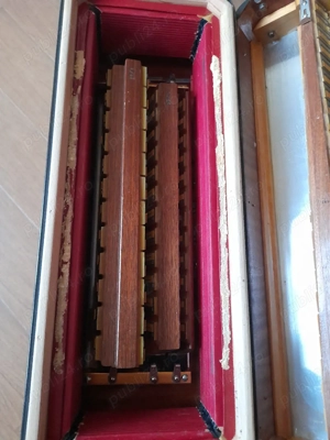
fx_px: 318
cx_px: 165
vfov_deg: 69.4
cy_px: 220
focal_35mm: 25
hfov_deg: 54.9
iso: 640
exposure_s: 1/25
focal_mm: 4.6
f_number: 2
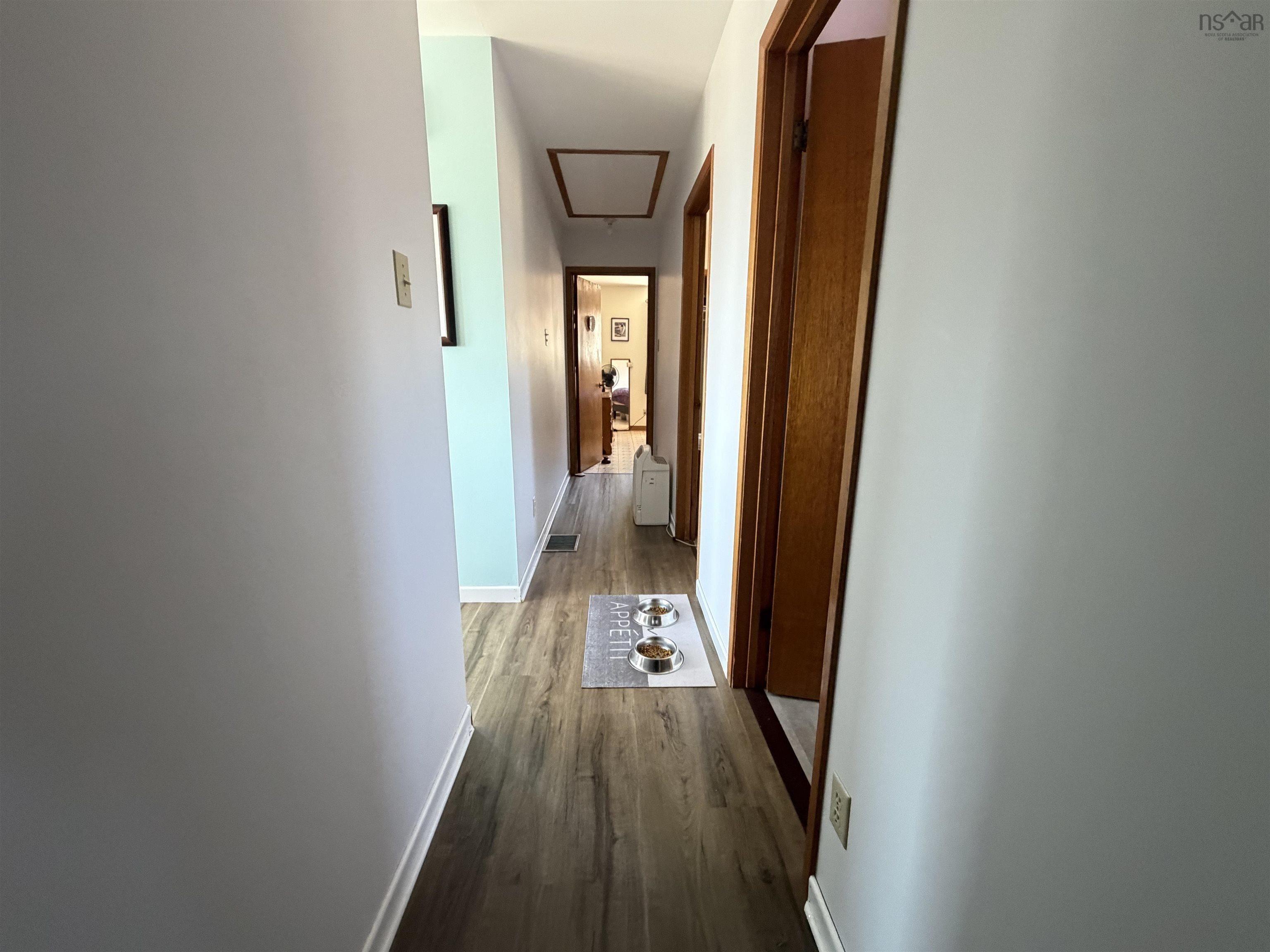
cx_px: 635
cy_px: 476
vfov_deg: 85.7
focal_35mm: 14
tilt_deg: -12.2
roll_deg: -0.3
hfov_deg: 102.1
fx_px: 514
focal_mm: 2.22
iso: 500
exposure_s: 1/60
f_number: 2.2
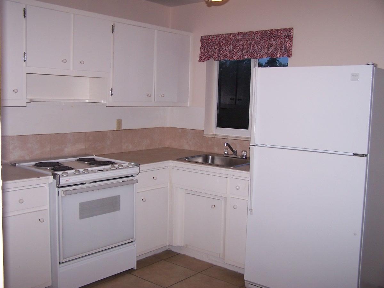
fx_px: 422
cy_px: 144
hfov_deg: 49.0
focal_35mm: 38
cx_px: 192
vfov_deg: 37.7
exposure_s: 1/60
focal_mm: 6.3
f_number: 2.8
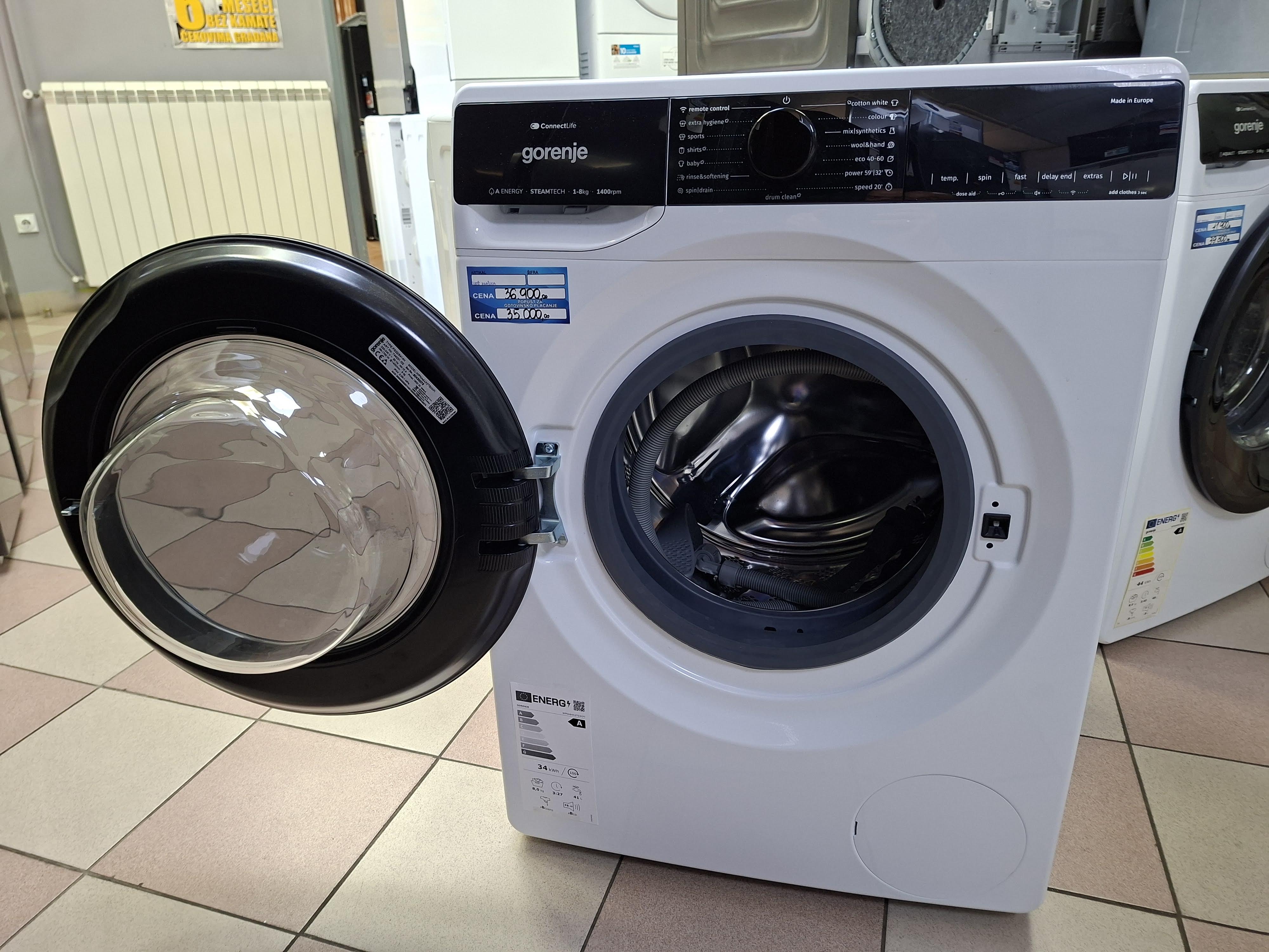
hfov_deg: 73.9
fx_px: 843
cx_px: 634
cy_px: 476
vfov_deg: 58.9
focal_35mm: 23
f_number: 1.8
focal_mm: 5.54
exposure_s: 1/50
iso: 320
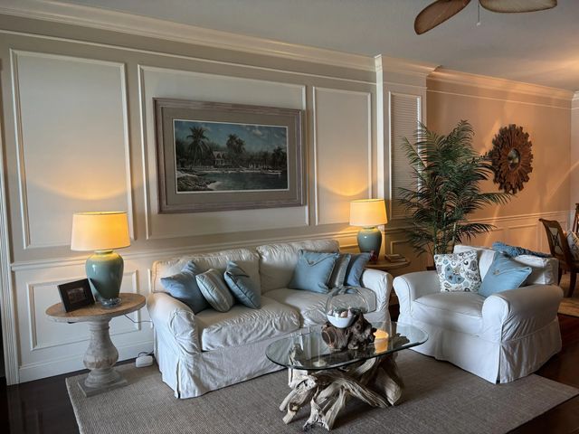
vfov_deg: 53.1
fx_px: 435
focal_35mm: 26
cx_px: 290
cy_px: 217
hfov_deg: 67.3
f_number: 1.6
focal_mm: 5.96
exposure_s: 1/60
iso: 125
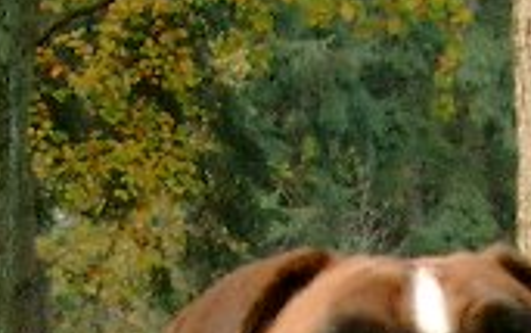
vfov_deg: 5.4
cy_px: 825
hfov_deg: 8.9
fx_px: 3402
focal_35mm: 235
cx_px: 534
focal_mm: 7.6
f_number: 2.6
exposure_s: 1/125
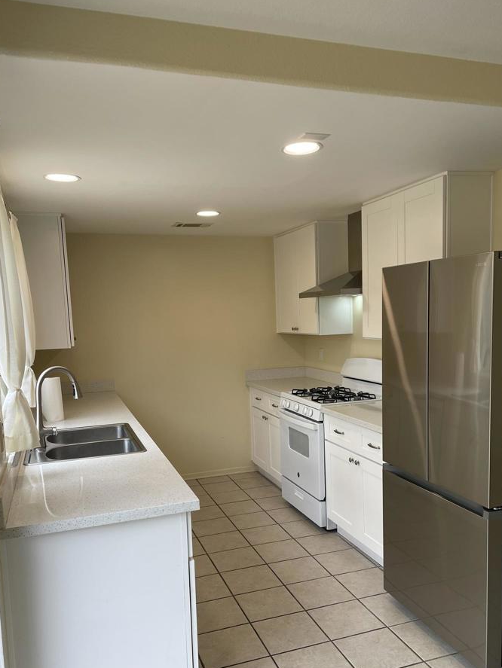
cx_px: 272
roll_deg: +1.9
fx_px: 580
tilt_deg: -6.4
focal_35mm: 30
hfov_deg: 46.8
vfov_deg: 59.8
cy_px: 376
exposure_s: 1/120
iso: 40
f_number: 1.6
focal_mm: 4.2
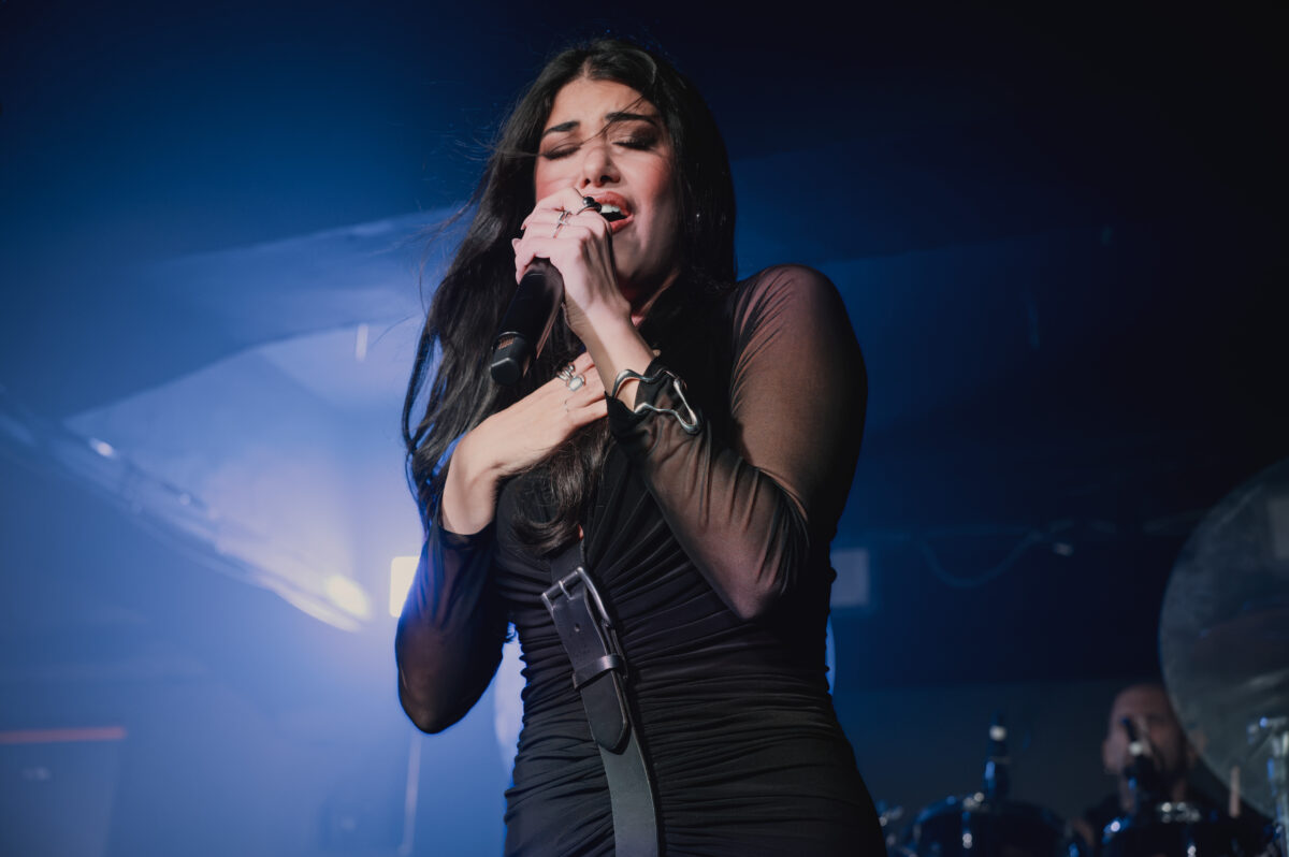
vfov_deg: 26.9
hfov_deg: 39.6
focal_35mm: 50
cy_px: 428
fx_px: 1789
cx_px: 644
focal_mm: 50
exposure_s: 1/640
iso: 4000
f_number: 3.5
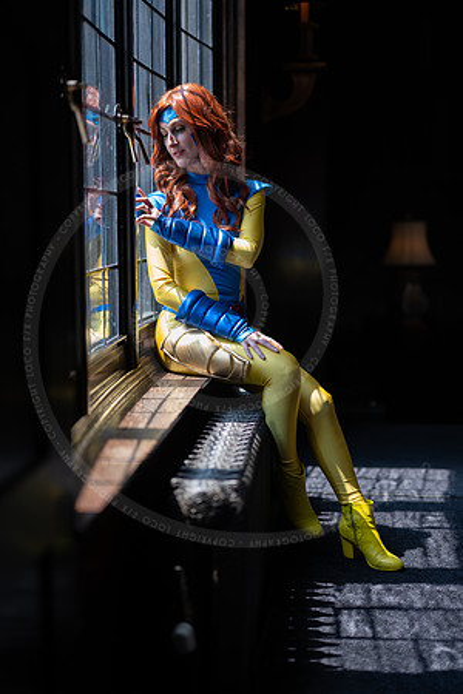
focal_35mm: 50
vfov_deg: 39.6
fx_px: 965
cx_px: 232
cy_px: 347
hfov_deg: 27.0
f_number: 1.2
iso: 125
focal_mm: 50
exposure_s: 1/1000
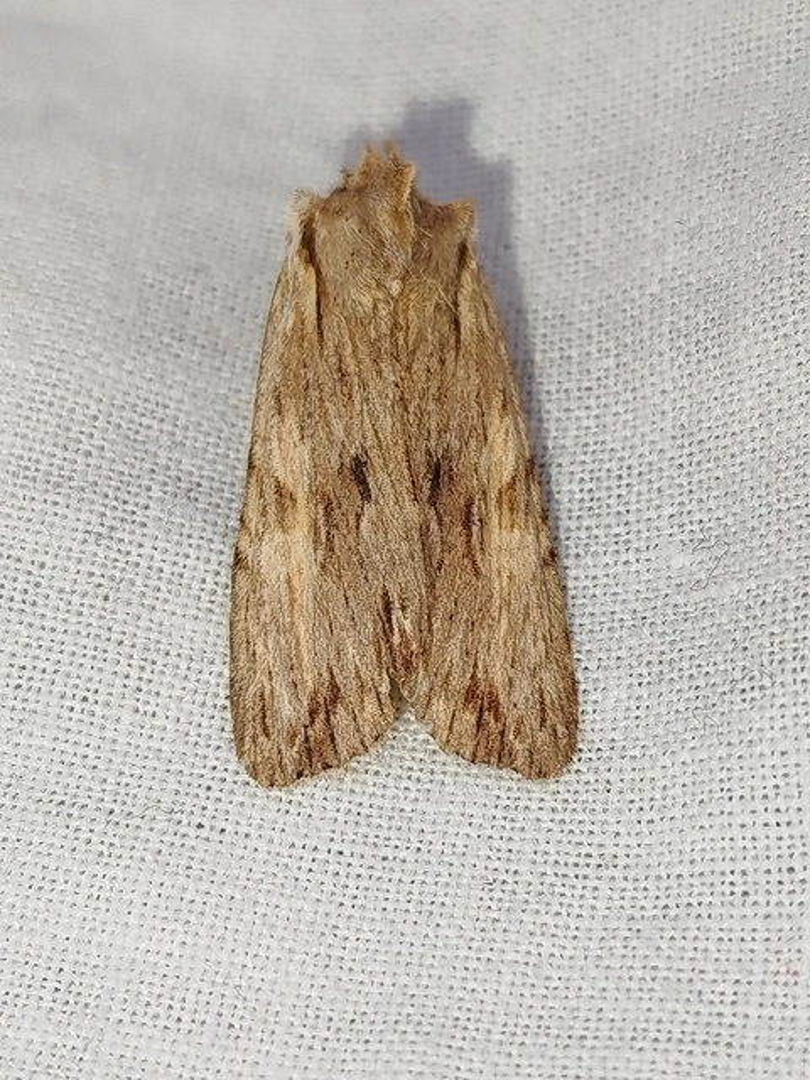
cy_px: 540
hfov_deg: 19.4
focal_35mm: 76
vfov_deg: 25.7
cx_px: 405
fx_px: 2371
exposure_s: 1/100
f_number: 1.7
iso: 80
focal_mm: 5.31
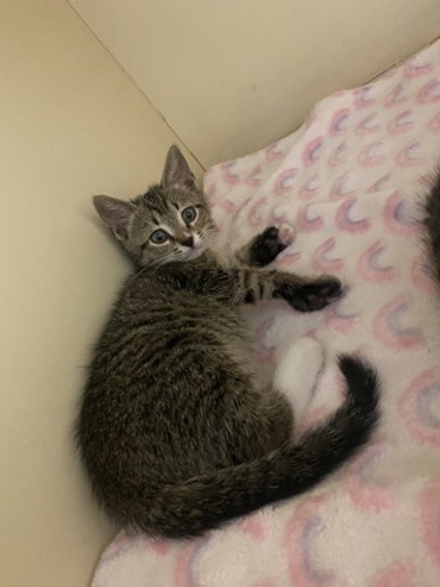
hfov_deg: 53.1
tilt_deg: -29.9
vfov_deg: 67.3
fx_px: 441
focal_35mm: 26
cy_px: 294
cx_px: 220
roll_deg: +42.9
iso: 800
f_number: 1.8
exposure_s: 1/30
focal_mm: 4.25
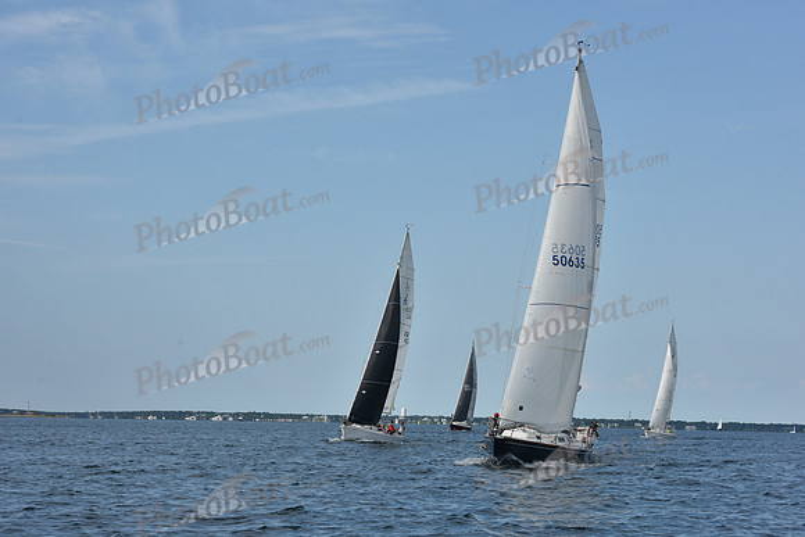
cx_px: 402
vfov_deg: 14.0
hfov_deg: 20.8
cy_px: 268
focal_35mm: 98
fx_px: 2192
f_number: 10
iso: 320
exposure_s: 1/1000
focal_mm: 98
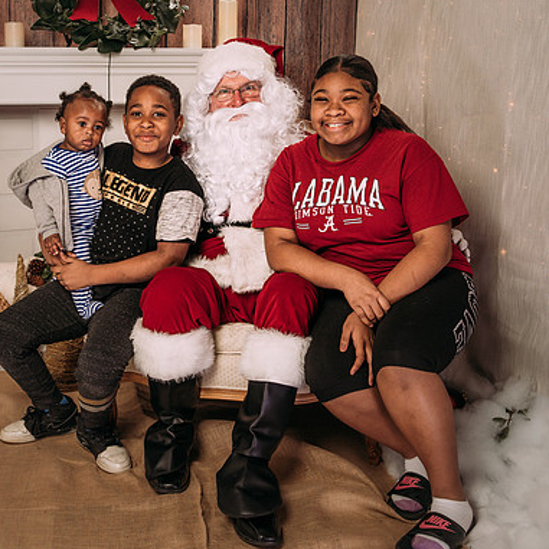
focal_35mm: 52
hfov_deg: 32.6
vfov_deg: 32.8
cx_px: 200
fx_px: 933
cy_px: 255
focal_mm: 35
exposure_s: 1/100
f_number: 5.6
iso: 100
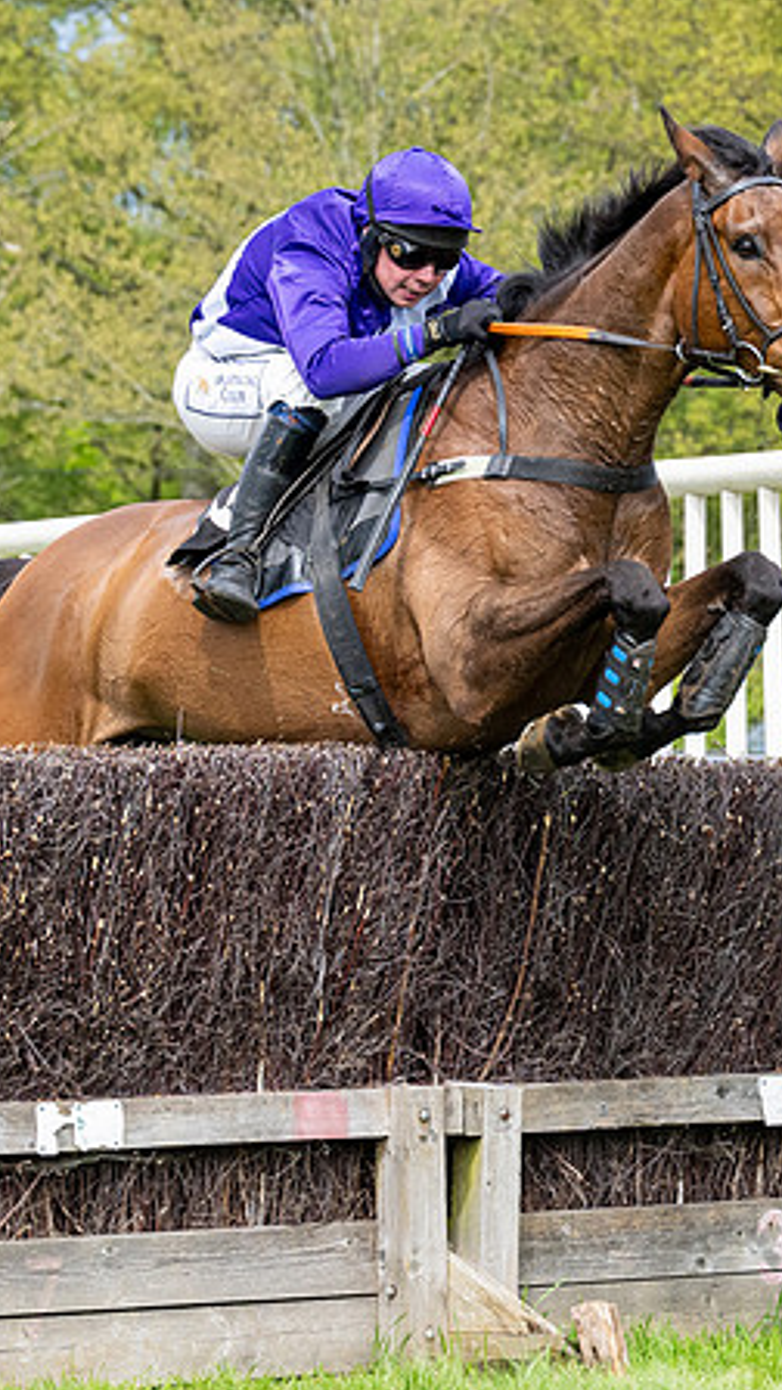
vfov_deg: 9.2
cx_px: 558
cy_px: 726
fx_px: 8626
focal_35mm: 234
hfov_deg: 5.2
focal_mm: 86
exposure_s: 1/3200
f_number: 4
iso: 640
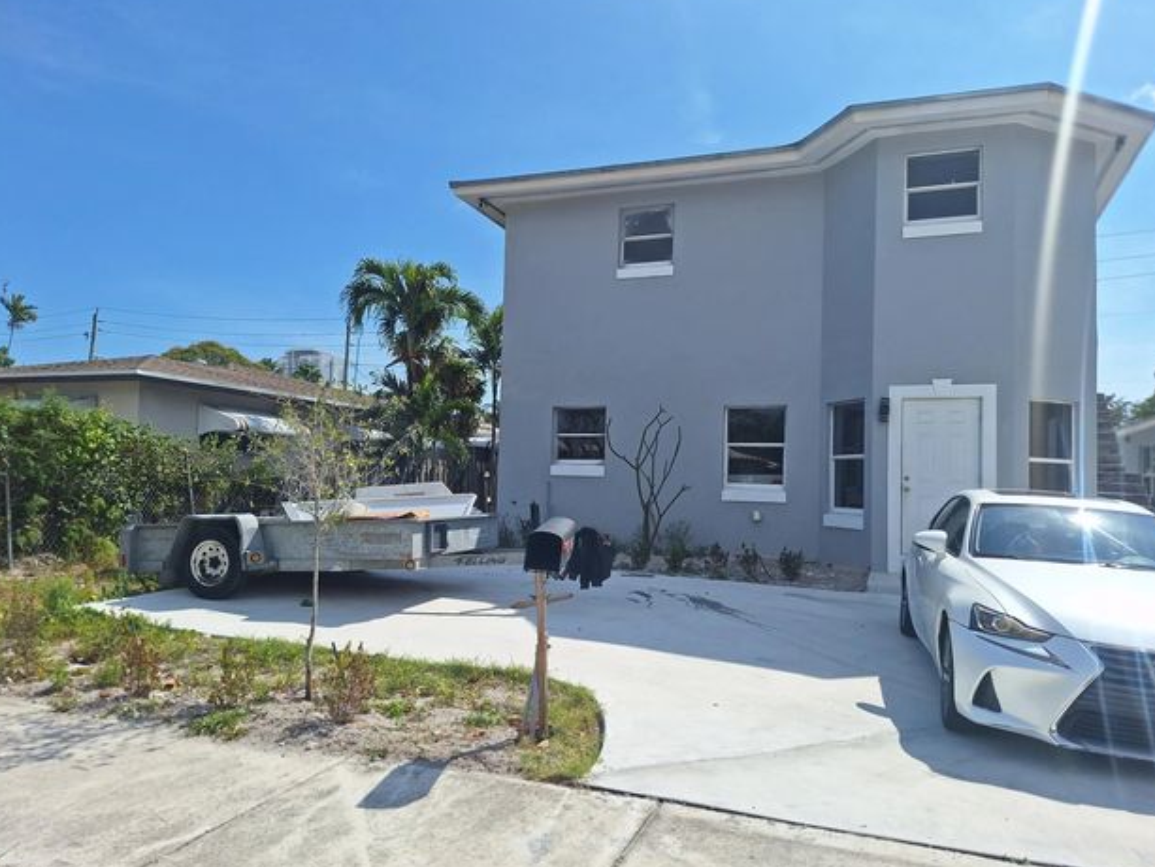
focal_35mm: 24
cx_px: 580
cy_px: 426
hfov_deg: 71.6
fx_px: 801
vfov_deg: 56.8
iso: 40
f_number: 1.8
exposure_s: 1/5348
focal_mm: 5.54
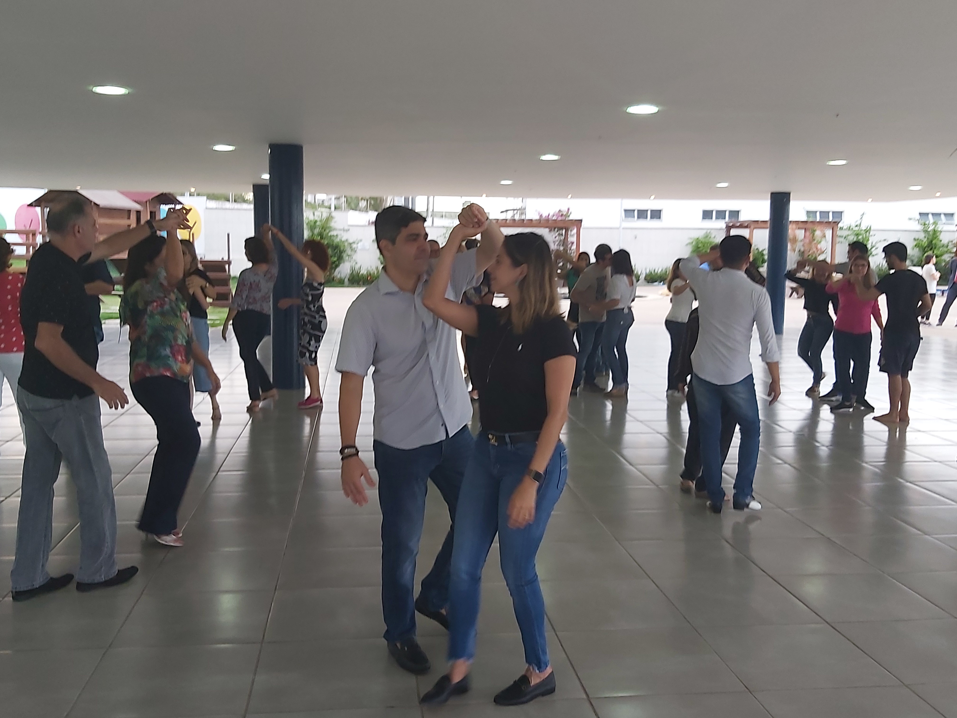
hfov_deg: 67.3
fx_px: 719
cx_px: 478
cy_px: 359
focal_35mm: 26
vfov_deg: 53.1
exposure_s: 1/60
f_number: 1.7
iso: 125
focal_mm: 3.92
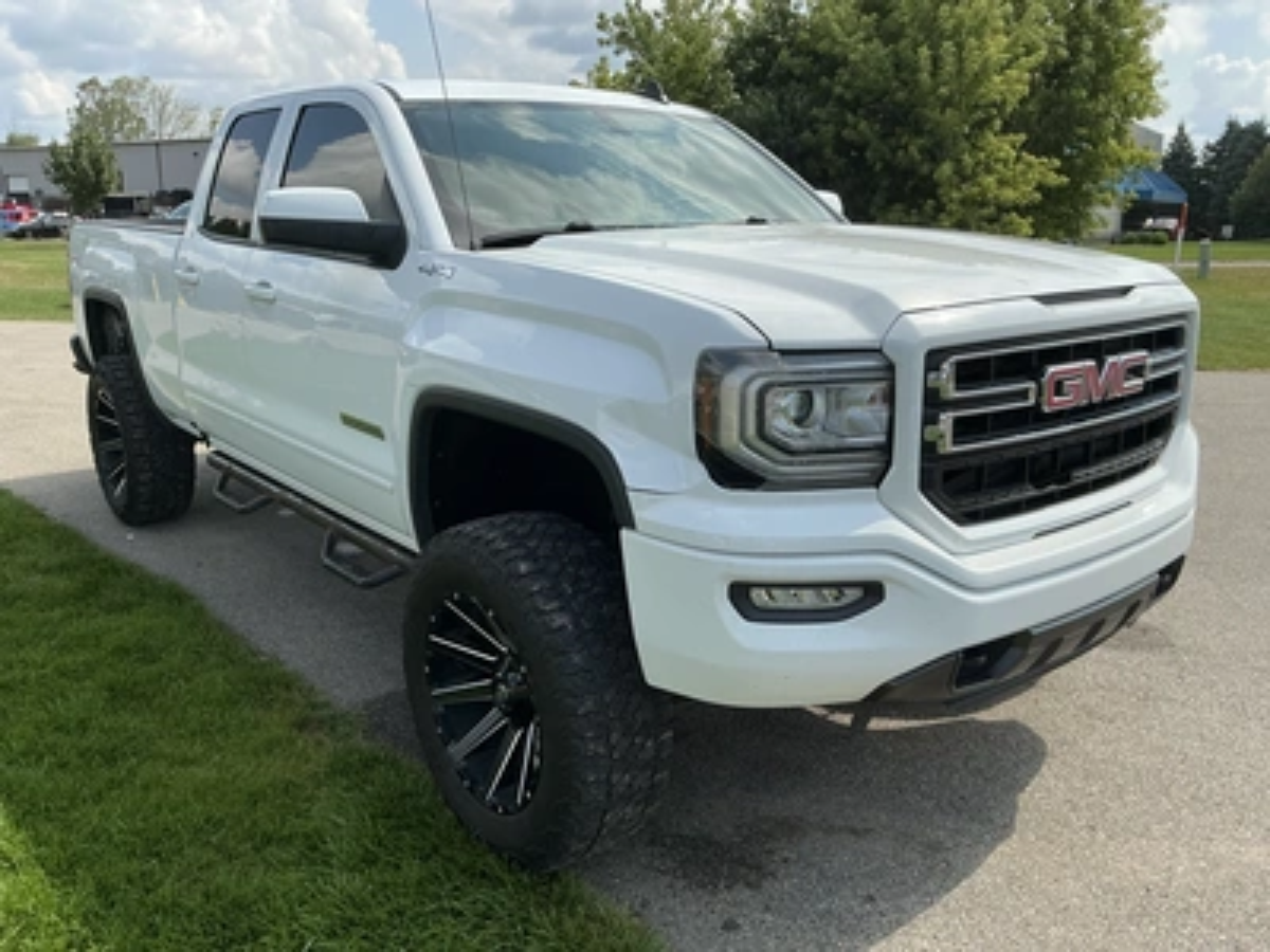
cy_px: 476
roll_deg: -1.3
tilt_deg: -13.8
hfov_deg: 63.4
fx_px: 1027
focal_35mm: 28
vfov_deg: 49.7
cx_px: 635
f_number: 1.8
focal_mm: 3
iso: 25
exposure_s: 1/1786
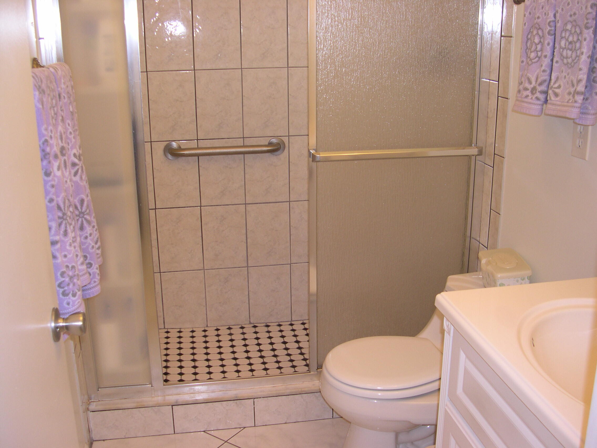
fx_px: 655
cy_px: 224
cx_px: 298
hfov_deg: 49.0
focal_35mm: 38
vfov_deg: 37.7
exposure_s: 1/30
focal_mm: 8
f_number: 2.8
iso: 100
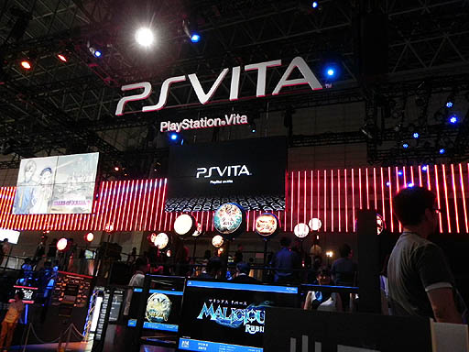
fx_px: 352
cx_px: 234
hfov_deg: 67.3
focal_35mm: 26
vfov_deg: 53.1
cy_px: 176
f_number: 2.8
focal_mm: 4.6
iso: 800
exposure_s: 1/125
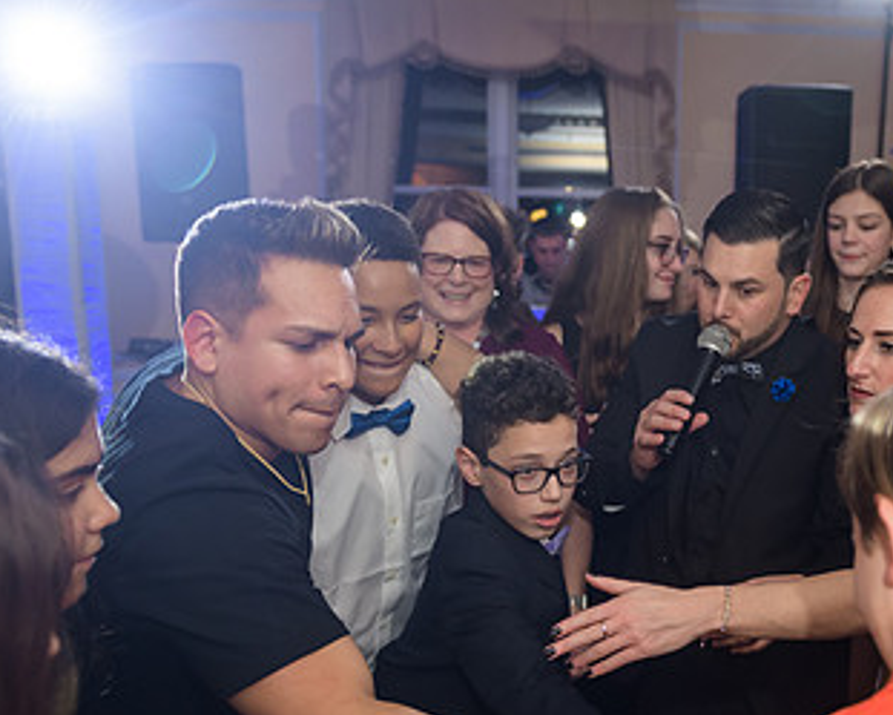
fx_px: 1110
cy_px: 498
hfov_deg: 42.8
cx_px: 635
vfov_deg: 35.2
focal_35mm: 42
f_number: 3.2
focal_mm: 24
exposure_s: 1/125
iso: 400
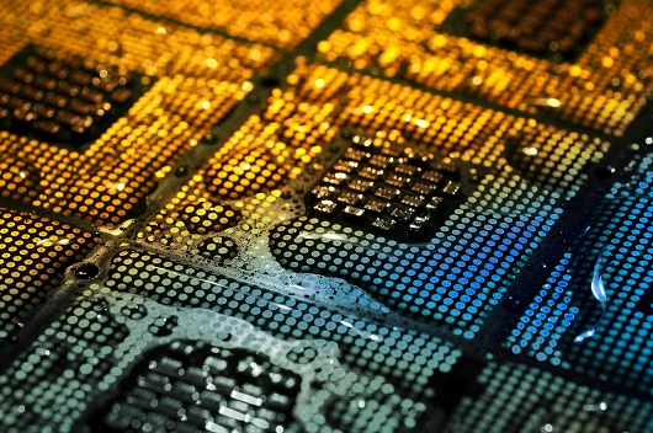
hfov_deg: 22.6
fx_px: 1630
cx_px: 326
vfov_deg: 15.2
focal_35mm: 90
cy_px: 216
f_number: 11
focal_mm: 60
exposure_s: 1/200
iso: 250
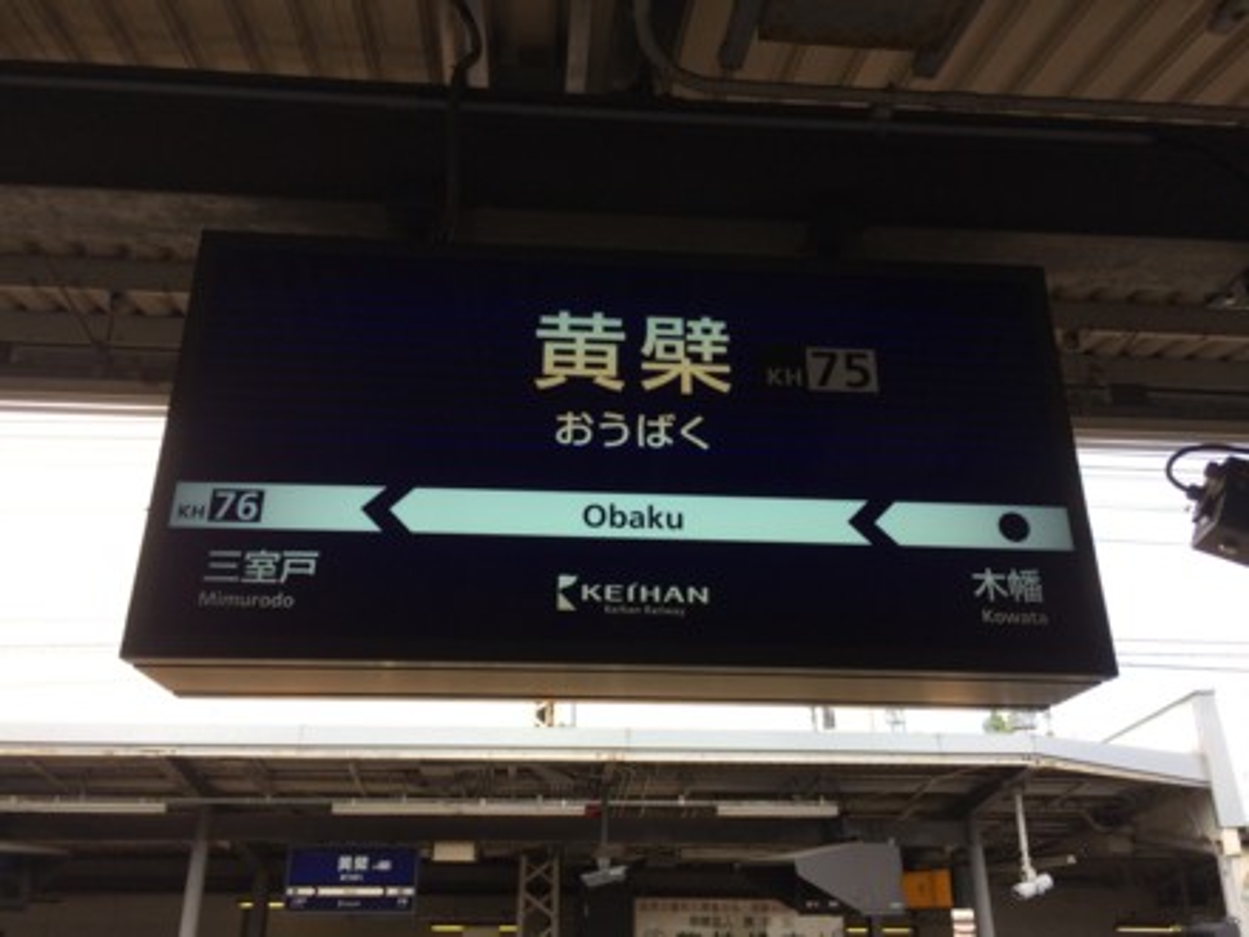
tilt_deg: +21.3
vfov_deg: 48.2
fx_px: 1046
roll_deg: +1.3
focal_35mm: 29
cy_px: 468
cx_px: 624
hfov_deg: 61.7
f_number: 2.2
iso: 32
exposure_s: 1/383
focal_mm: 4.15
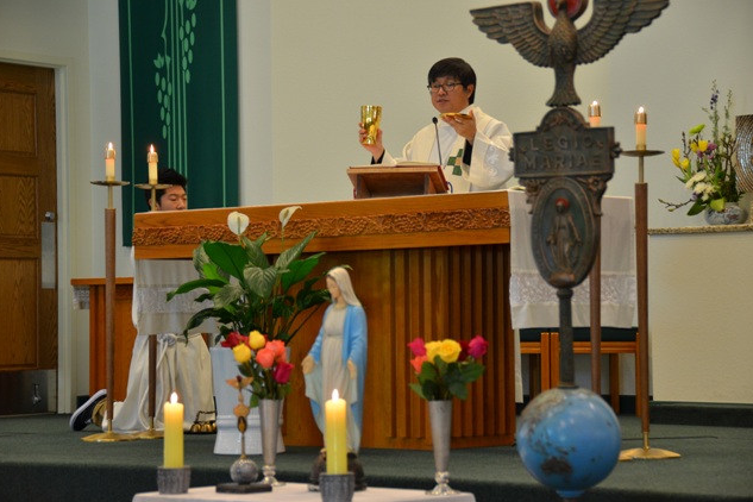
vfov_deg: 12.9
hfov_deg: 19.3
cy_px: 251
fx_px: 2217
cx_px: 375
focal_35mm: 106
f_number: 5
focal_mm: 70
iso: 800
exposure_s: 1/40
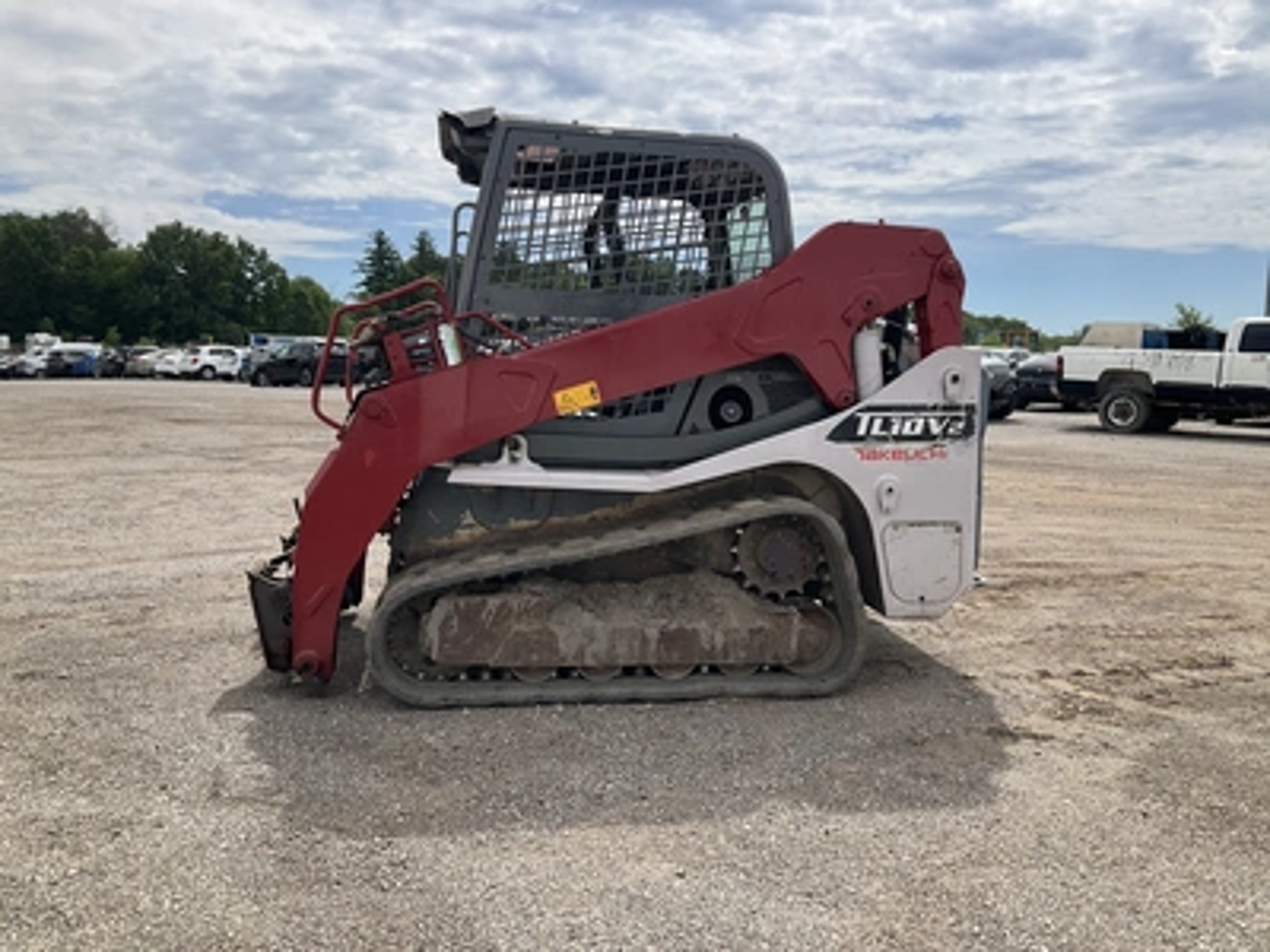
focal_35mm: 29
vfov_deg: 48.2
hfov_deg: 61.7
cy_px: 476
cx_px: 635
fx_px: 1064
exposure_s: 1/2320
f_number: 1.8
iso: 25
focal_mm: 3
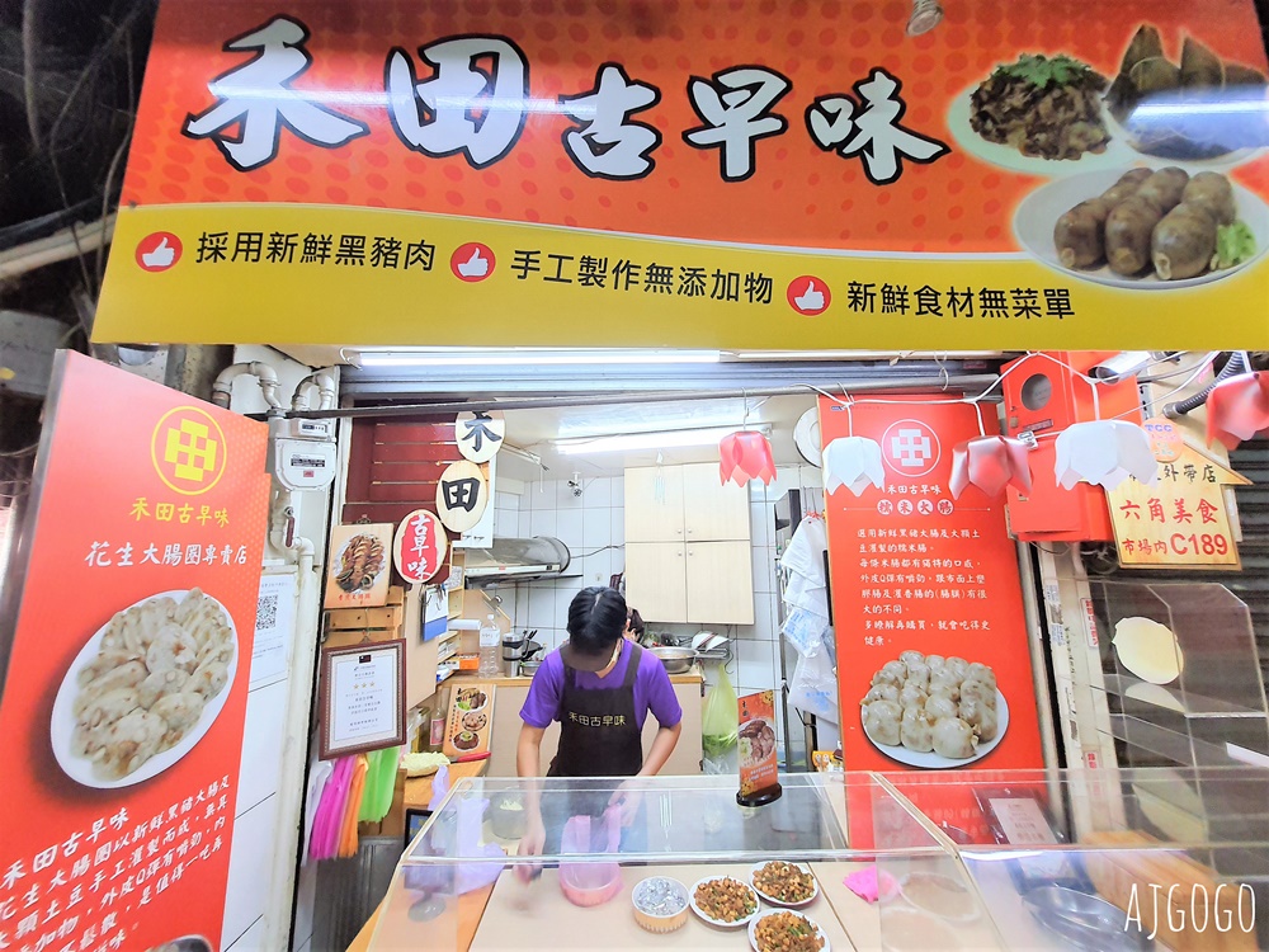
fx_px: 477
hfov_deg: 106.2
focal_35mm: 13
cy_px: 476
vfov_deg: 89.9
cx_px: 634
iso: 200
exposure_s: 1/60
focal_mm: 1.74
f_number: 2.2
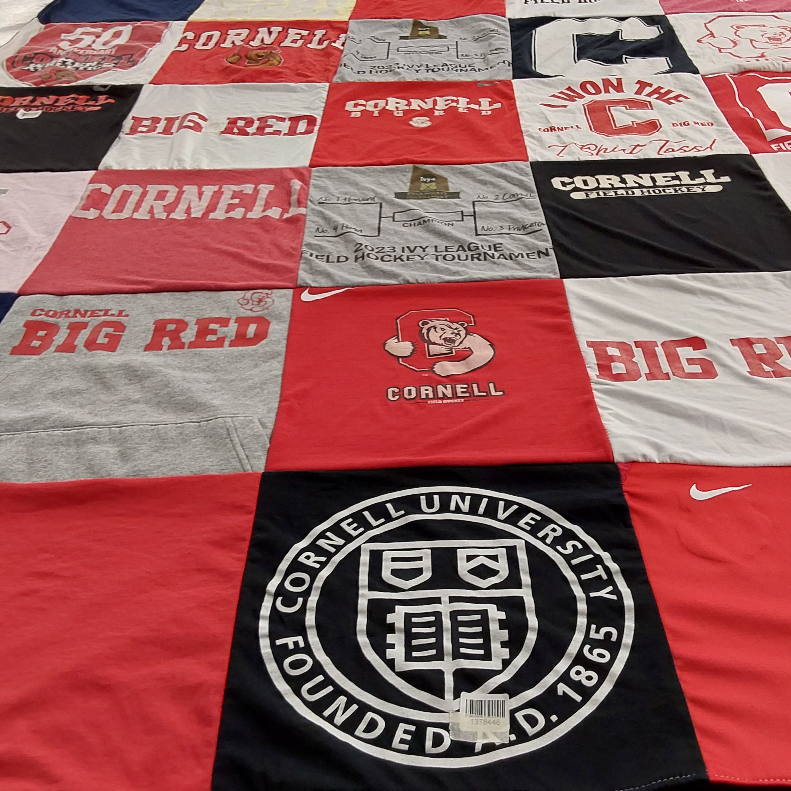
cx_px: 447
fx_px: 879
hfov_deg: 48.3
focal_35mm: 34
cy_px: 395
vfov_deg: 48.5
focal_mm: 2.91
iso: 80
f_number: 1.9
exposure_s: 1/50
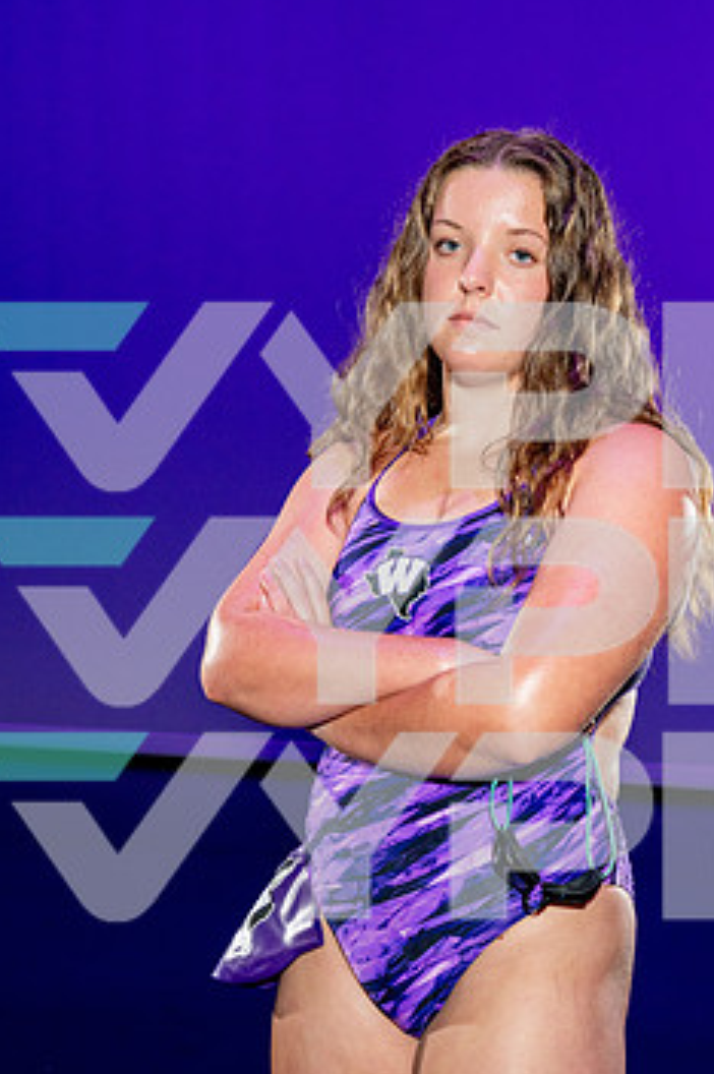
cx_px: 421
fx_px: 1908
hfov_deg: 21.2
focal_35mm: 64
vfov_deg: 31.4
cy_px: 613
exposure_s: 1/250
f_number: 7.1
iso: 2500
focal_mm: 50
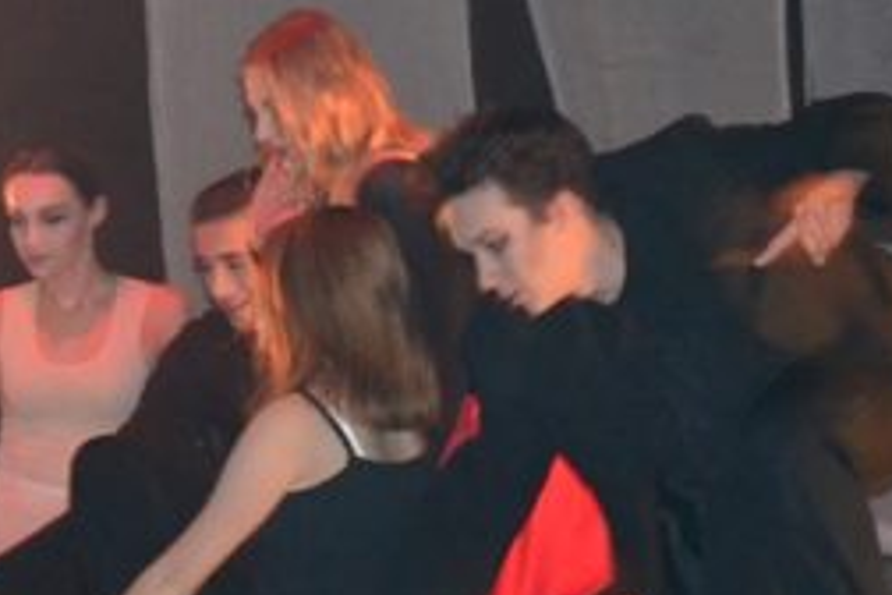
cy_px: 106
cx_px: -251
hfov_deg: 9.8
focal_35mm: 206
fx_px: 5092
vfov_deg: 6.7
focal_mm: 45
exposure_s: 1/60
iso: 3200
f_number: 5.3
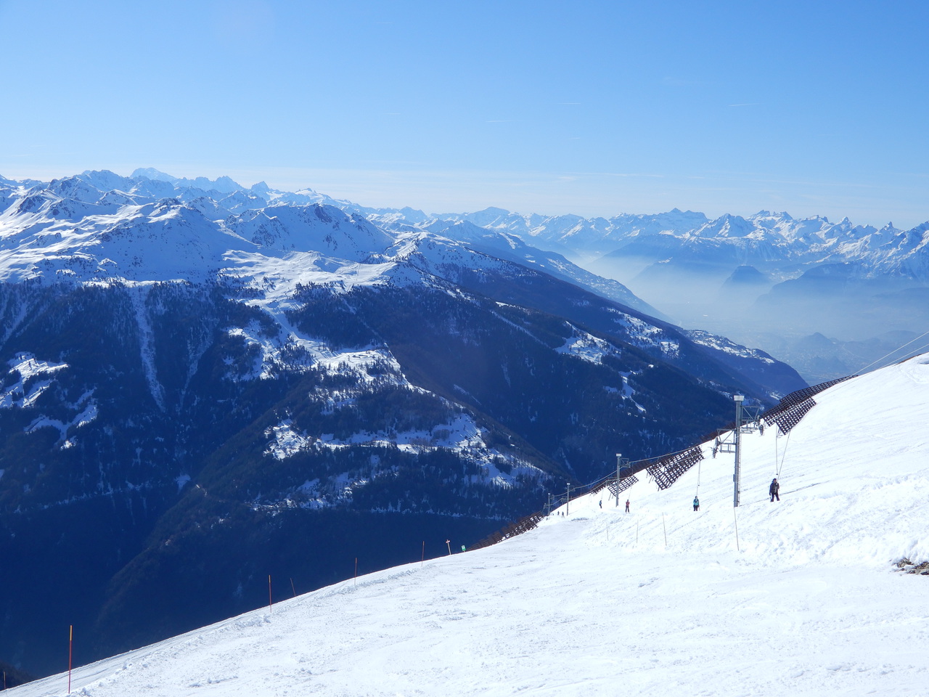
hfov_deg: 42.1
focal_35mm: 45
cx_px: 464
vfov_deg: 32.2
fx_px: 1208
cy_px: 348
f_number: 4
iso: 80
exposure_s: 1/1600
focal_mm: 8
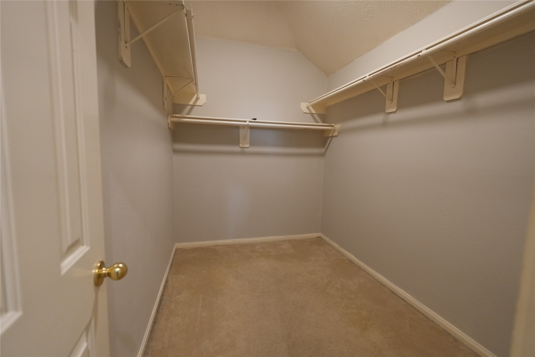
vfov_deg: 73.7
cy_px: 178
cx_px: 268
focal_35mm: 16
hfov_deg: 96.7
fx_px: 238
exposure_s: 1/160
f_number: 2.8
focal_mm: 16
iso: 1600
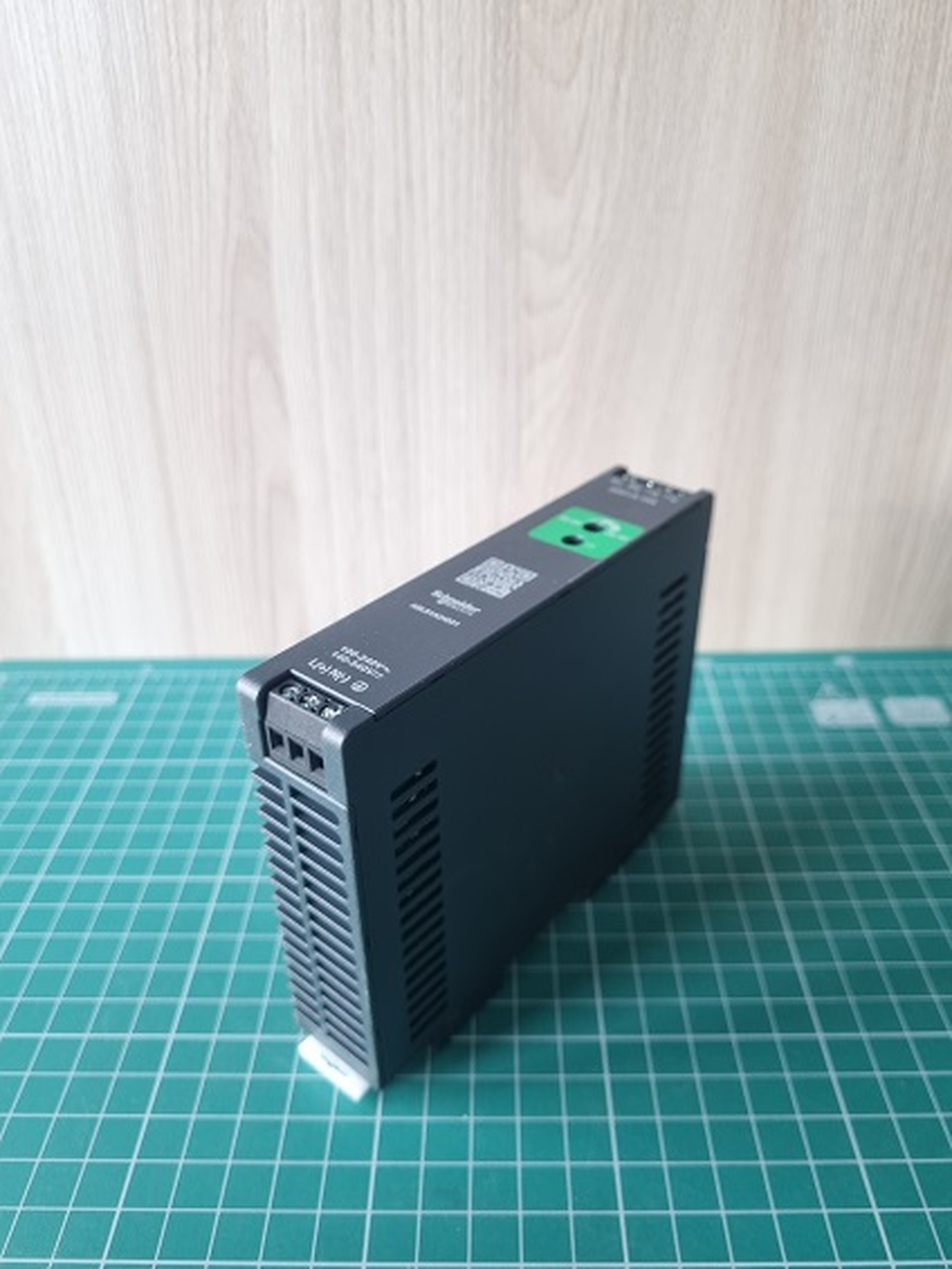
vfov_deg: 67.3
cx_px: 476
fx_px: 953
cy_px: 634
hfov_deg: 53.1
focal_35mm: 26
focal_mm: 5.4
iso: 200
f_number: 1.8
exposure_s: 1/100
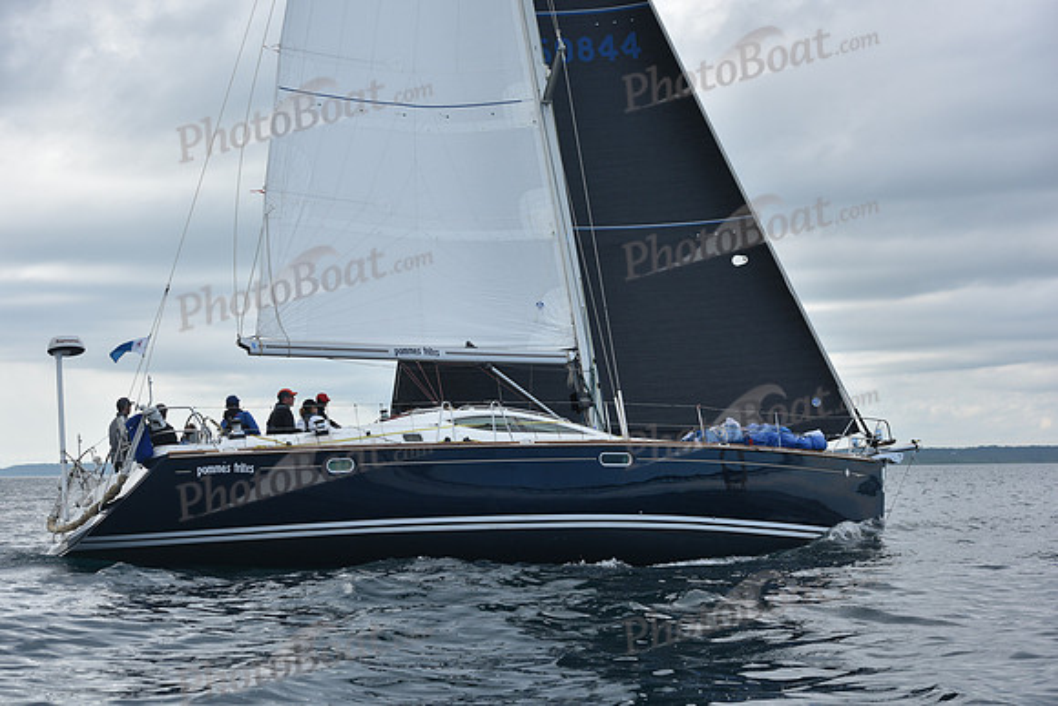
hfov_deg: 28.8
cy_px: 353
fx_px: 2058
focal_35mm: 70
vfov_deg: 19.5
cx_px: 529
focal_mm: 70
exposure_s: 1/800
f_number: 7.1
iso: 250
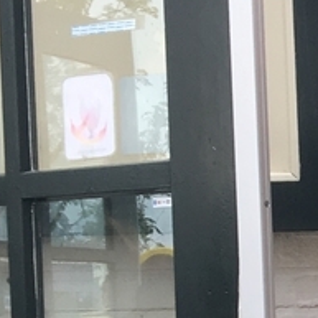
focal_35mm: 159
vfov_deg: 10.8
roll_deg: +1.5
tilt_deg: -3.4
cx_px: 717
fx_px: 1653
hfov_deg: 9.9
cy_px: 381
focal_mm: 4.15
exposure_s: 1/267
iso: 25
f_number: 2.2
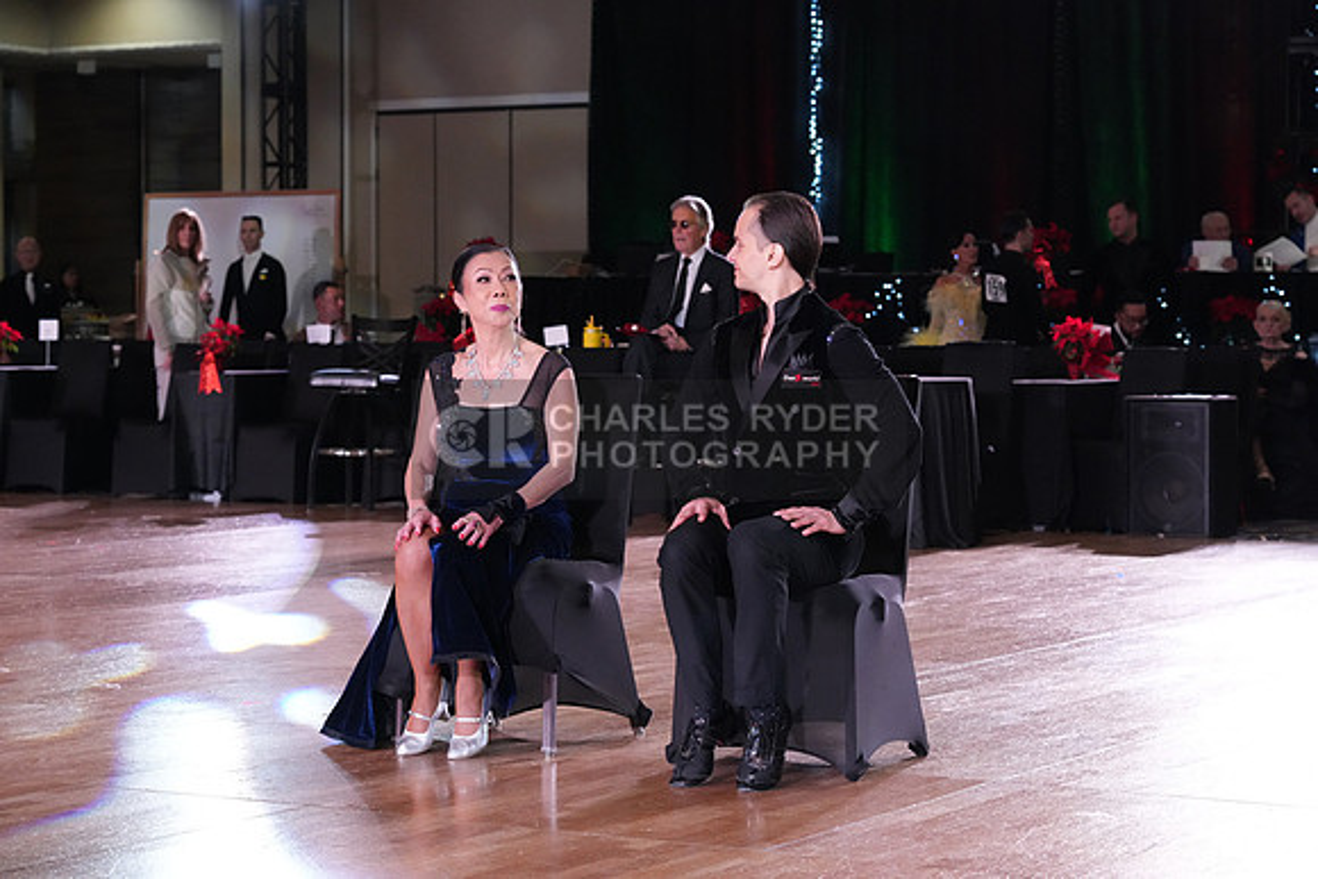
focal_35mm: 86
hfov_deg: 23.6
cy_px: 440
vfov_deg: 15.9
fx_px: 3149
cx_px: 659
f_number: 5.6
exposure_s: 1/320
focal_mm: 86
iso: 5000
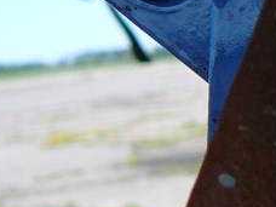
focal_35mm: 157
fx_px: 1252
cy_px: 200
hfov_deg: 11.7
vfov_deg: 9.4
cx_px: 485
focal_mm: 5.2
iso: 80
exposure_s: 1/640
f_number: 2.8
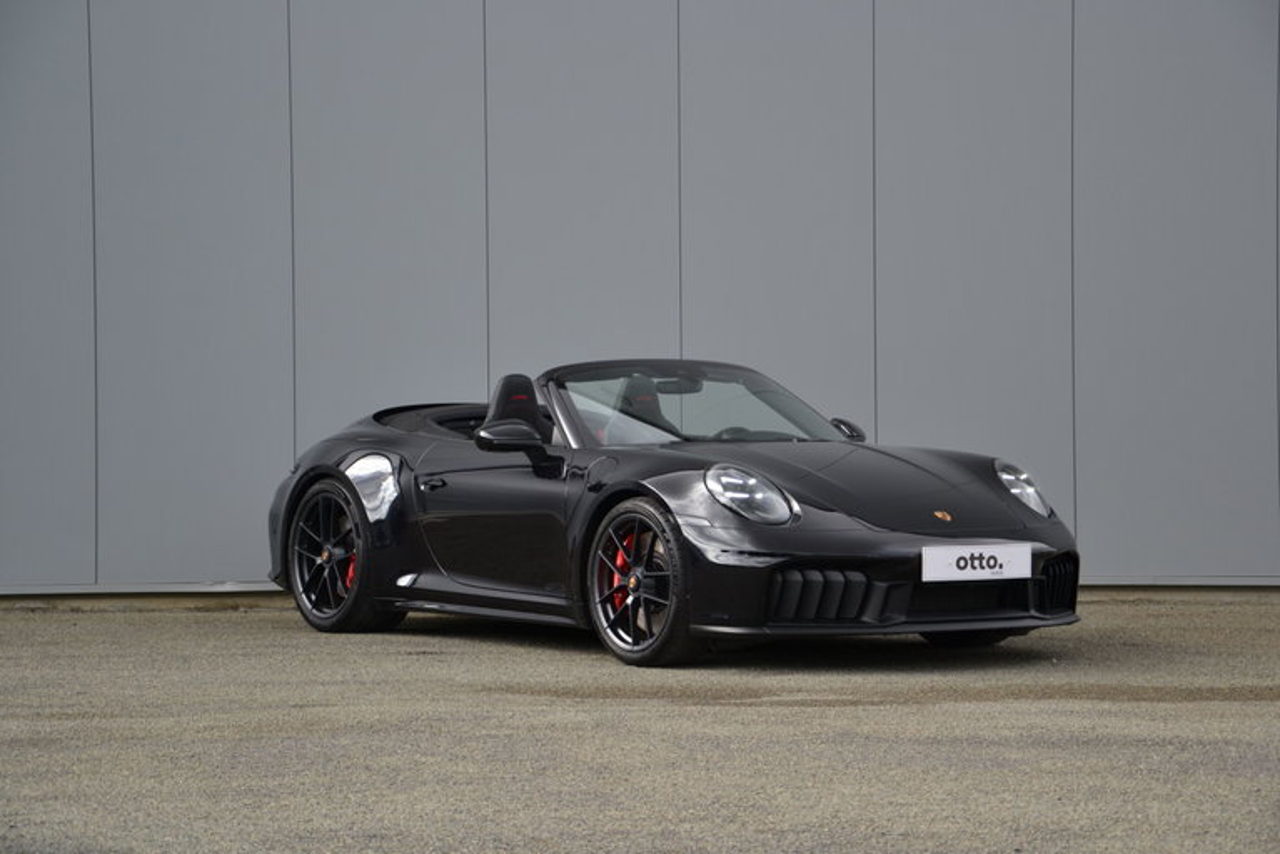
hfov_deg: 21.9
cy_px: 427
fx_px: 3308
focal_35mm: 93
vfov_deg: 14.7
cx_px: 640
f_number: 5.6
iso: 110
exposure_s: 1/125
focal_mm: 62
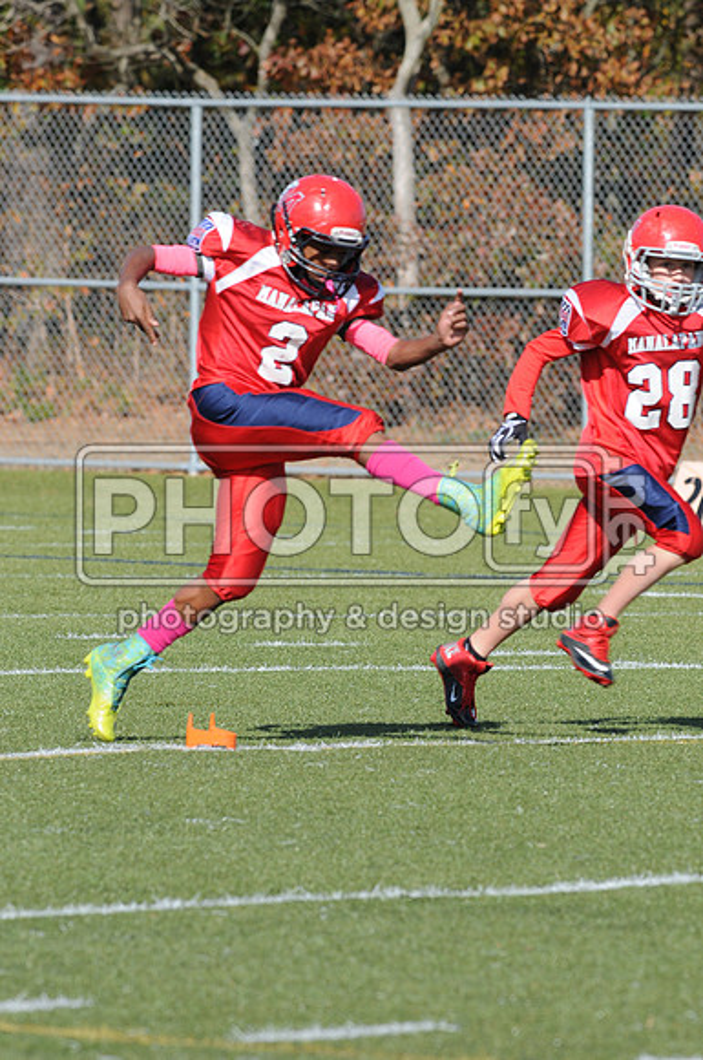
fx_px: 13220
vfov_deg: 4.6
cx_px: 352
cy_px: 530
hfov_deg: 3.0
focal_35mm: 450
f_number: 8
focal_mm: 300
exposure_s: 1/500
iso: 200
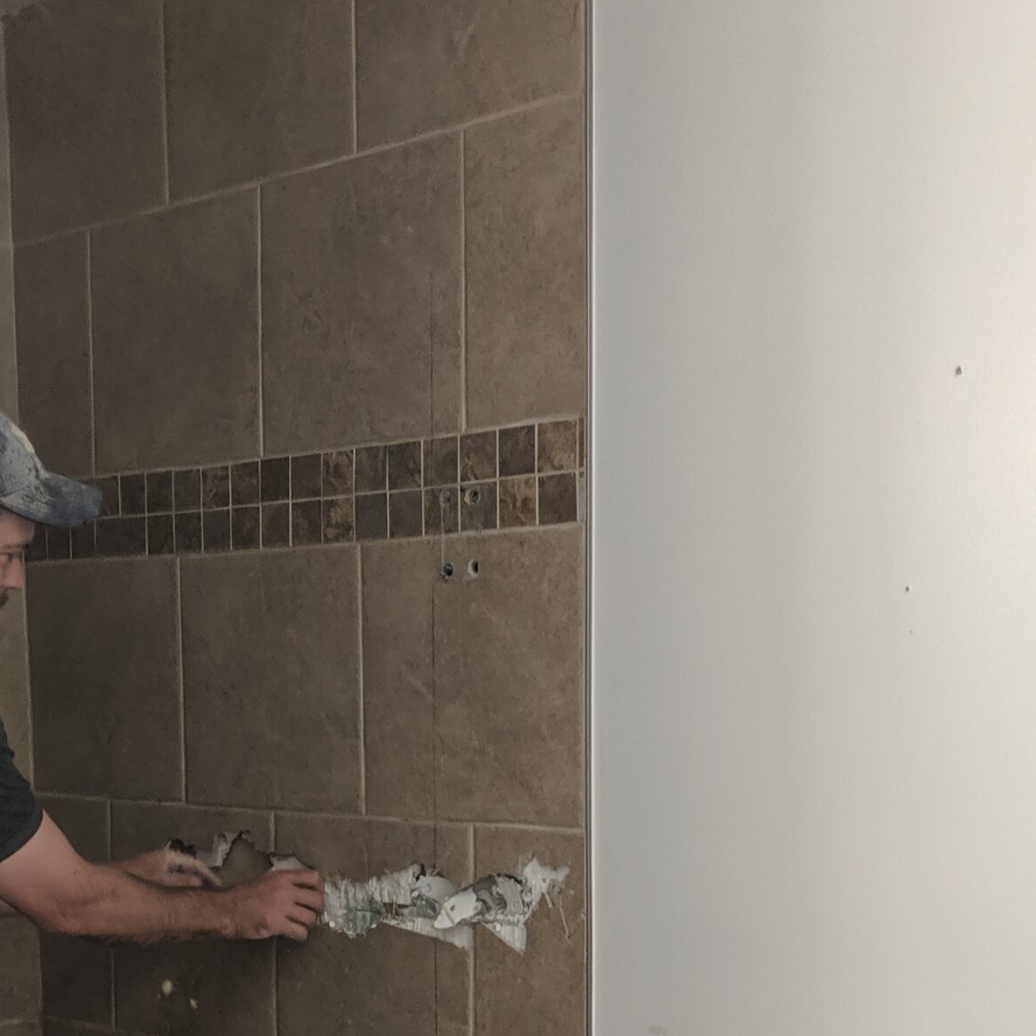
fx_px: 1761
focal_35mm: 52
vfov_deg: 32.0
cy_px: 815
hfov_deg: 32.6
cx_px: 369
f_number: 1.8
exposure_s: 1/120
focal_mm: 4.44
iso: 439
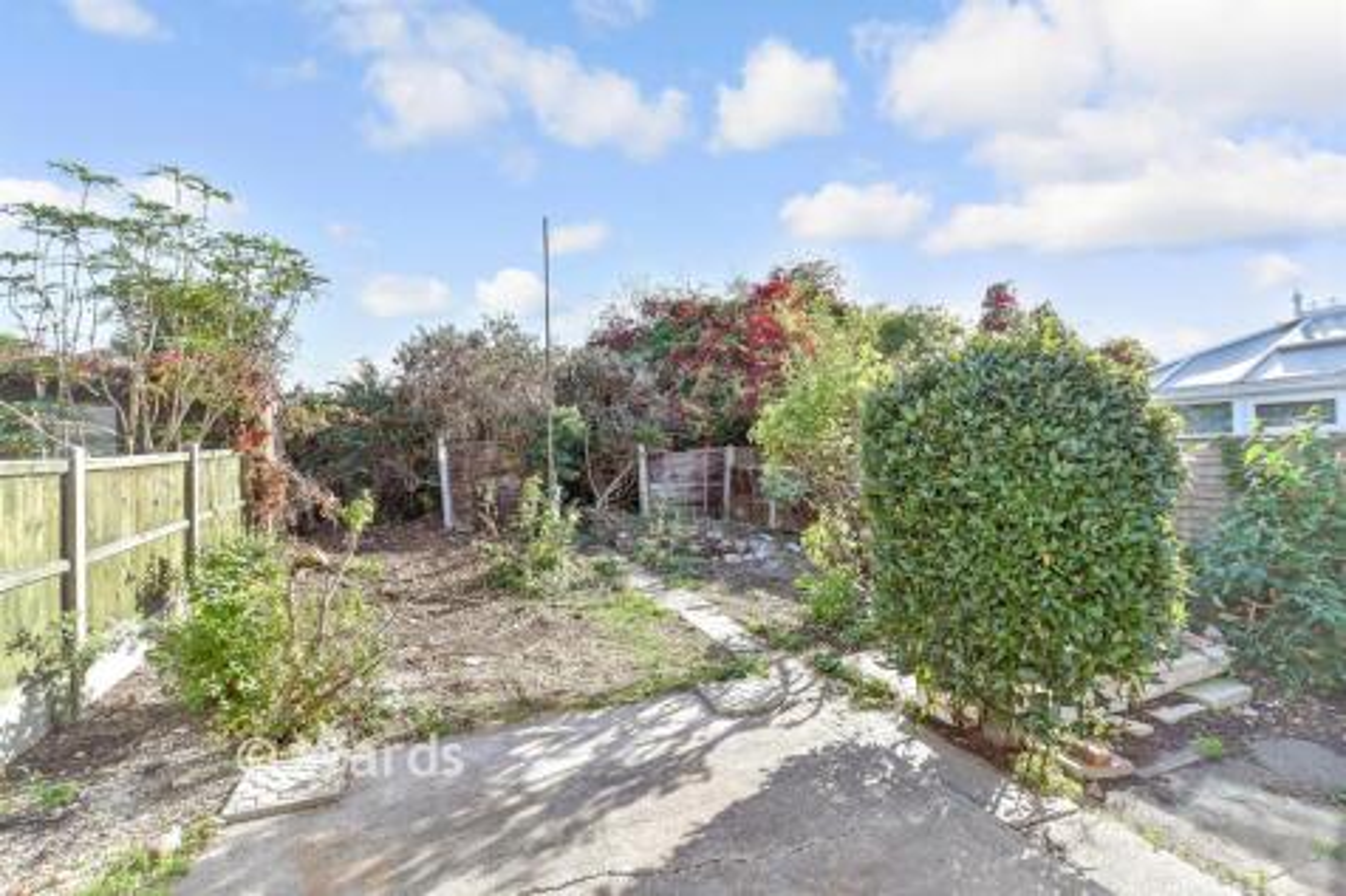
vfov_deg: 77.3
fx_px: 561
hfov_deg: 100.4
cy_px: 448
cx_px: 673
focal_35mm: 15
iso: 160
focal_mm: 10
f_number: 8
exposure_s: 1/100
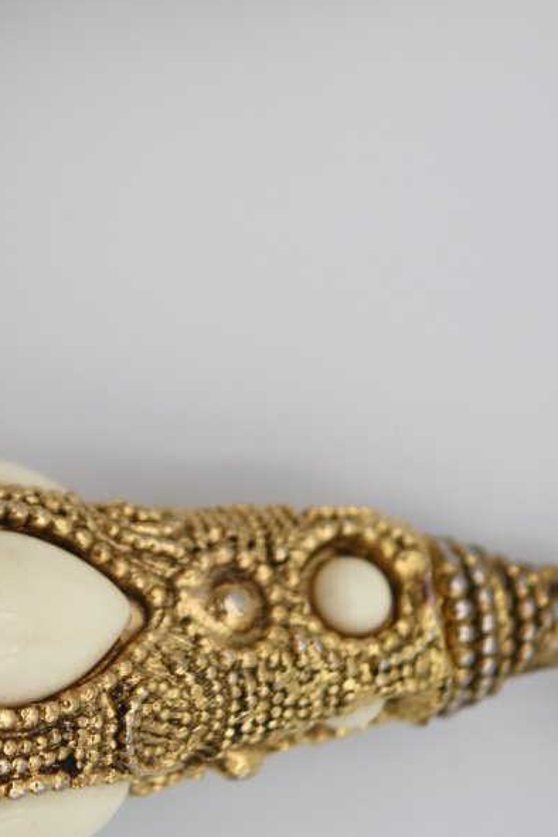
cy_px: 187
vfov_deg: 14.6
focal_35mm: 140
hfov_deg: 9.8
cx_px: 85
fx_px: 3255
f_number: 5
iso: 160
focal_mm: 46
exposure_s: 1/125
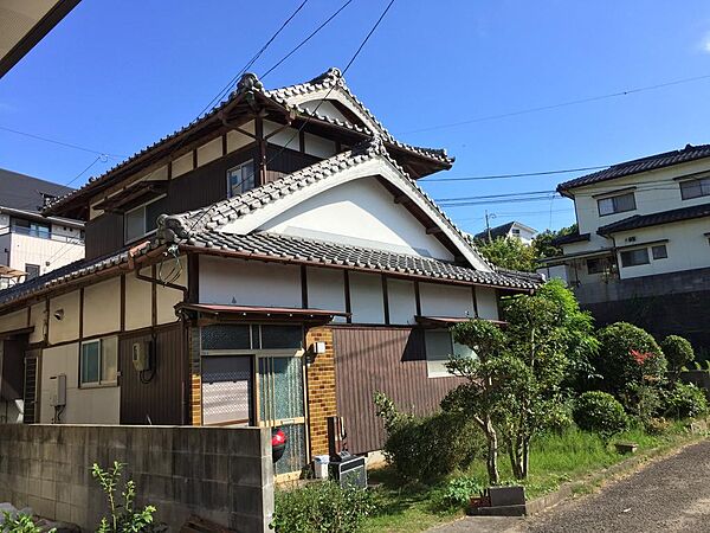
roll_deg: +2.5
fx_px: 595
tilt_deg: +12.0
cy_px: 266
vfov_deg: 48.2
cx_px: 355
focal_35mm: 29
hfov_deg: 61.7
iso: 32
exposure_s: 1/1236
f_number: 2.2
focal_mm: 4.15
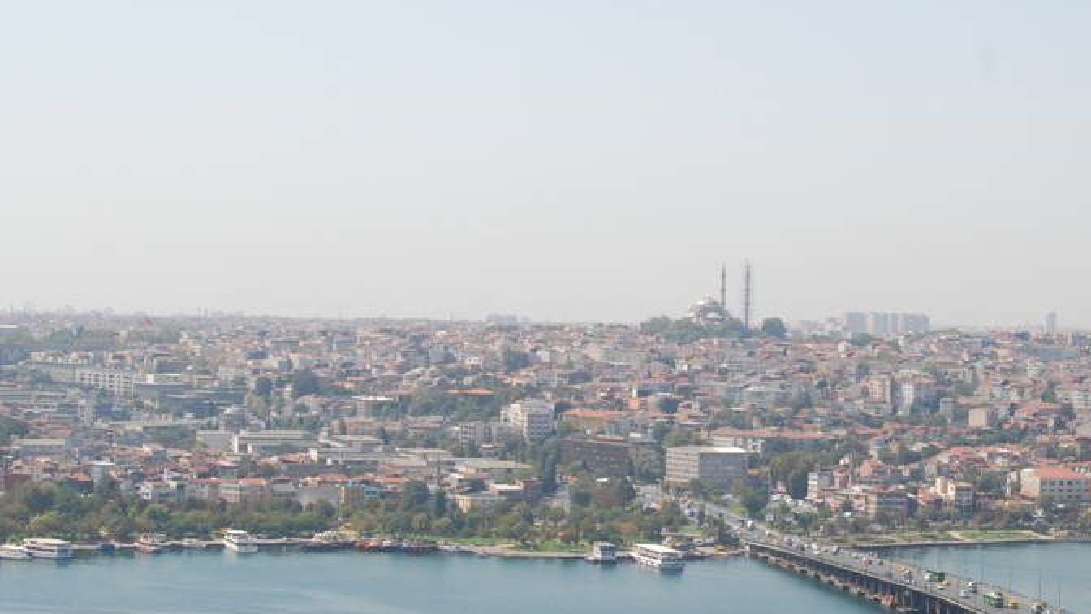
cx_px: 765
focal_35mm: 84
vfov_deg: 14.4
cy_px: 357
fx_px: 2424
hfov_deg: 25.2
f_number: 10
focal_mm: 35
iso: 200
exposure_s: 1/250
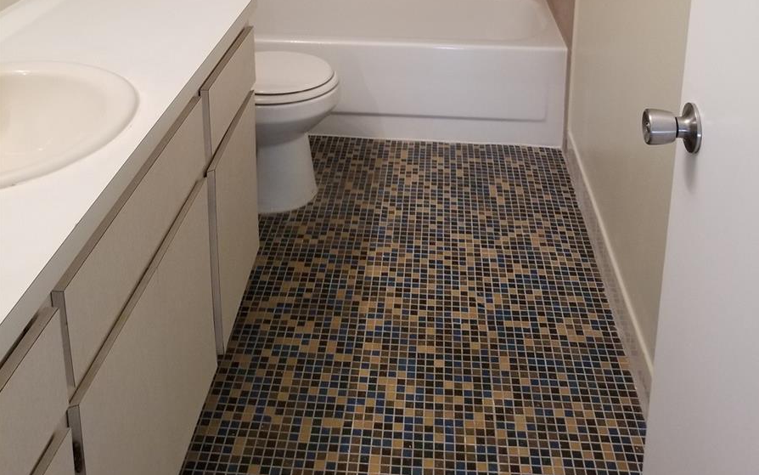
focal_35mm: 37
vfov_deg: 31.3
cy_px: -25
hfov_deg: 52.7
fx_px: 765
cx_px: 380
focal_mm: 4.3
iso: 160
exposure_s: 1/30
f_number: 1.7
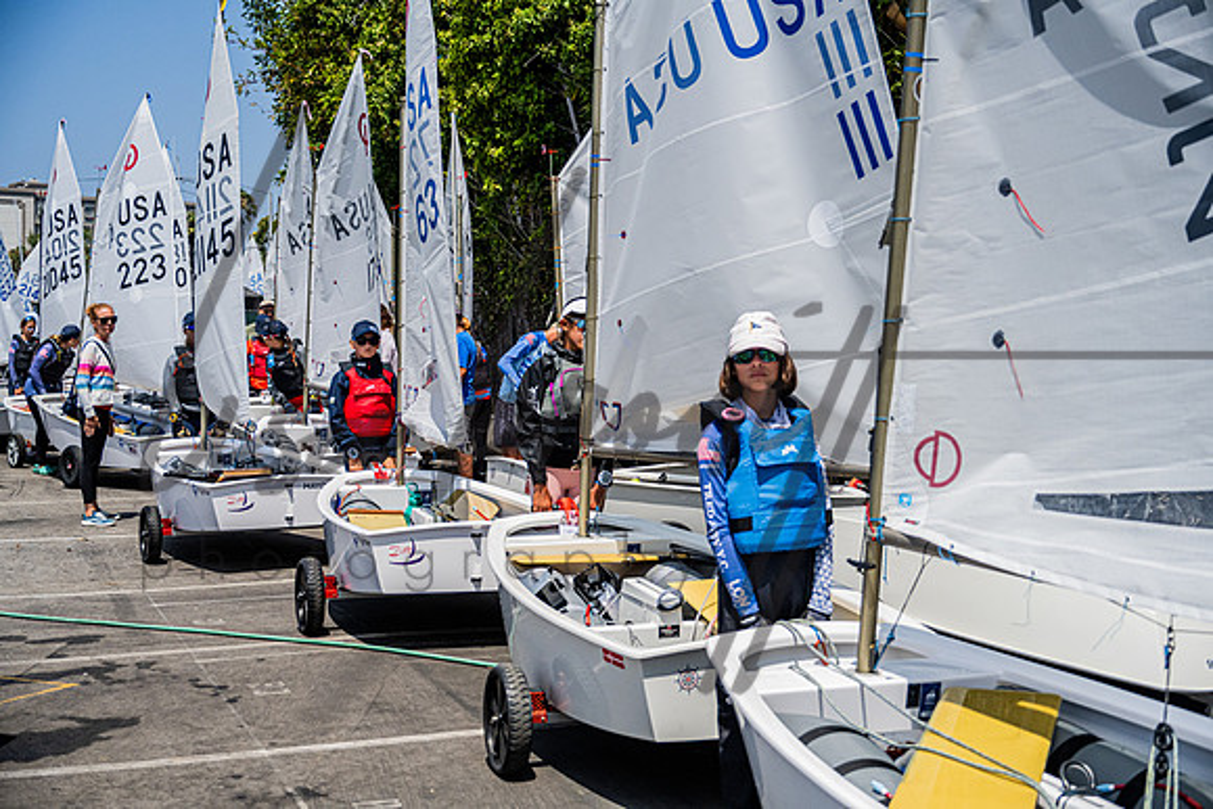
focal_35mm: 55
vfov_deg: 24.6
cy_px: 404
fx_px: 1854
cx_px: 606
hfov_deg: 36.2
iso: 1000
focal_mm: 55
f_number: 5.6
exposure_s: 1/8000
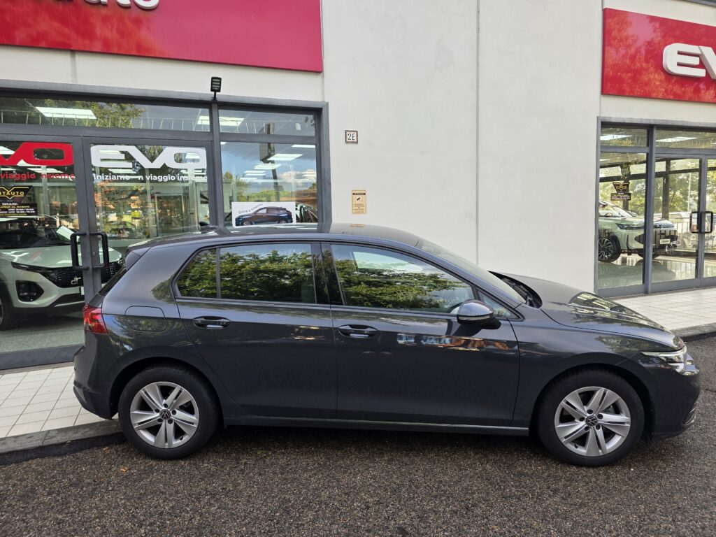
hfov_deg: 73.9
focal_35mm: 23
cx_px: 358
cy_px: 268
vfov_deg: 58.9
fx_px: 476
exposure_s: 1/180
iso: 64
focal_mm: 6.3
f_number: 1.7
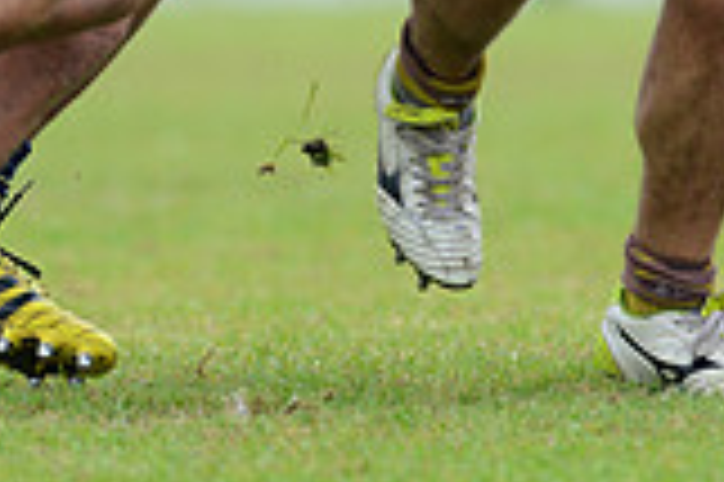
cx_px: 522
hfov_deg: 1.4
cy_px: -372
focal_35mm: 1514
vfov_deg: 0.9
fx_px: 30417
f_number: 4
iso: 800
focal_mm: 420
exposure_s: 1/800
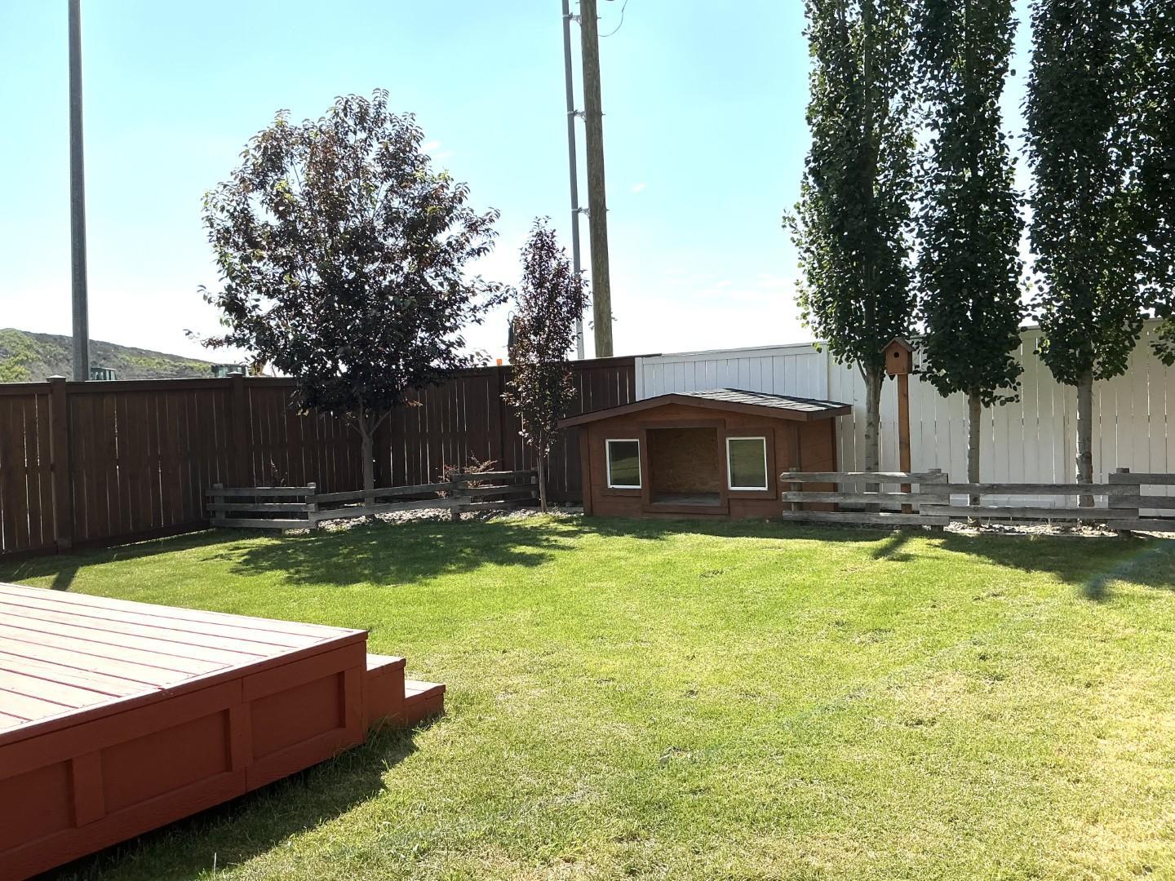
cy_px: 440
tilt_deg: -2.5
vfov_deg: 48.2
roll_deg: +1.7
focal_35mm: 29
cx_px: 588
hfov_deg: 61.7
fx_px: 984
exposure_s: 1/2227
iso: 25
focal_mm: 3
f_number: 1.8
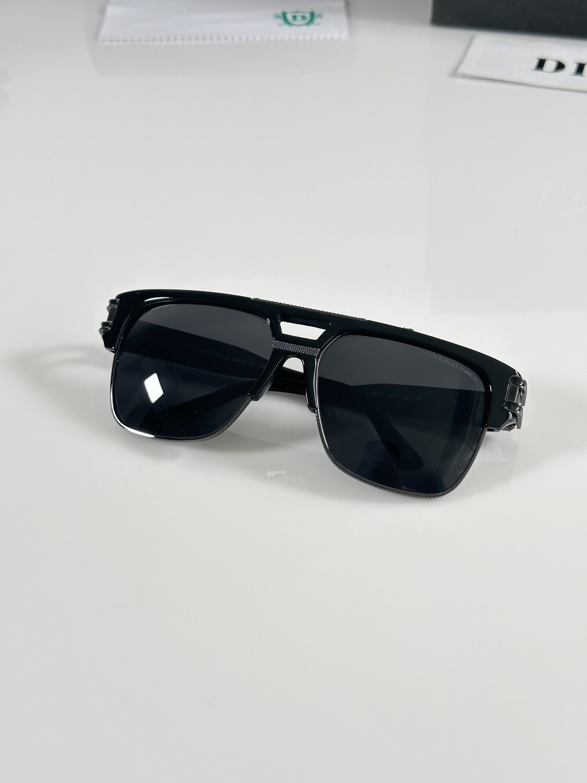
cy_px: 392
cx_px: 294
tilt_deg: -41.7
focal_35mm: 48
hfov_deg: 30.3
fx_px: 1085
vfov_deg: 39.7
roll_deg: +1.3
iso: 80
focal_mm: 6.86
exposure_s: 1/100
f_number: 1.78
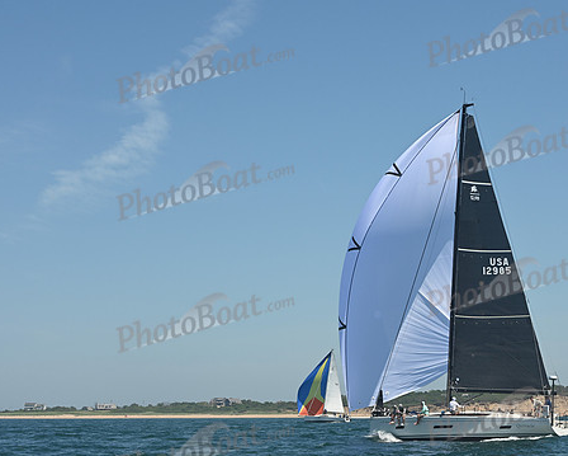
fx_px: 1430
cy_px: 236
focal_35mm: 85
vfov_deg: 18.1
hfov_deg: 22.4
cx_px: 361
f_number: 8
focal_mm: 70
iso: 320
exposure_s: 1/1000
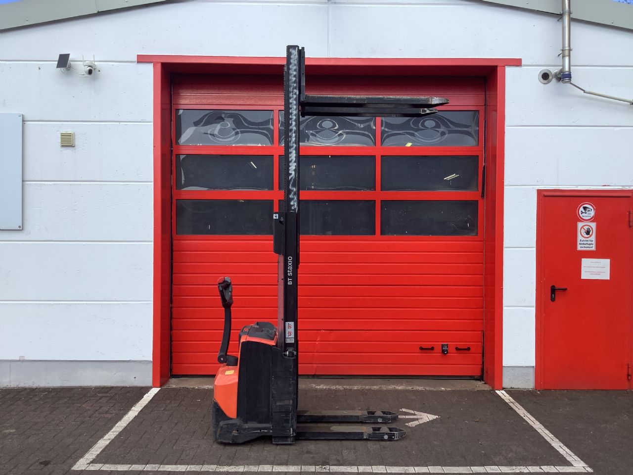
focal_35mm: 31
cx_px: 316
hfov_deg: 58.4
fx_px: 567
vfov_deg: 45.4
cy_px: 238
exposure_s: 1/506
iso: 25
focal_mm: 3.3
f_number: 2.4
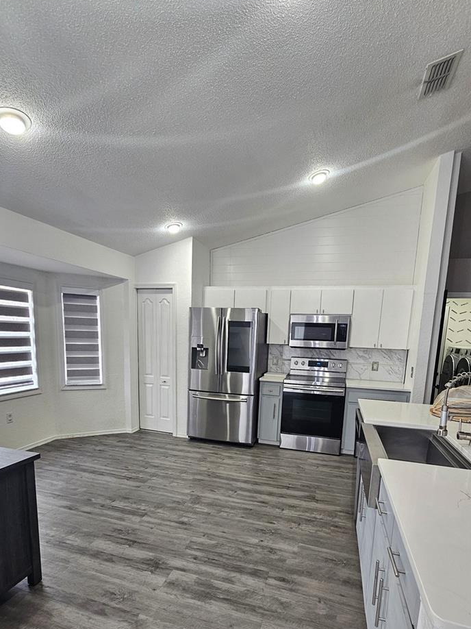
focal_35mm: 17
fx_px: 309
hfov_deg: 74.7
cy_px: 390
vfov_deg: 89.4
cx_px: 242
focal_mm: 2.2
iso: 160
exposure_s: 1/60
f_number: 2.2
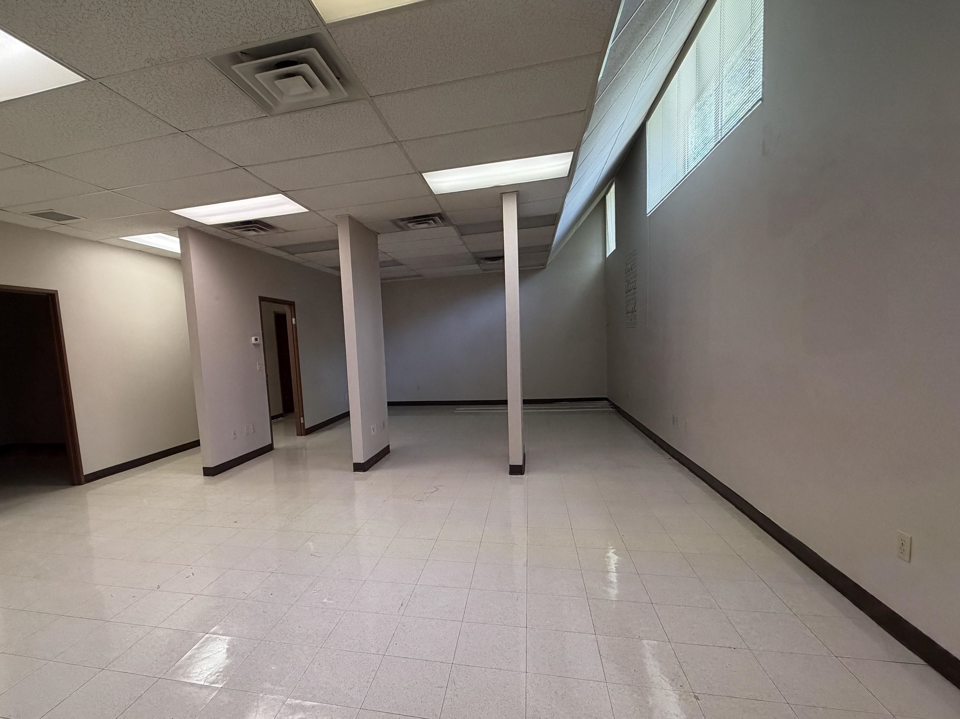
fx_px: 471
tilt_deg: -6.9
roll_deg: +3.1
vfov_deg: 74.5
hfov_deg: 90.5
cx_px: 414
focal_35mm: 17
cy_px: 395
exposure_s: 1/120
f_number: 2.2
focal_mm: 2.22
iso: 320
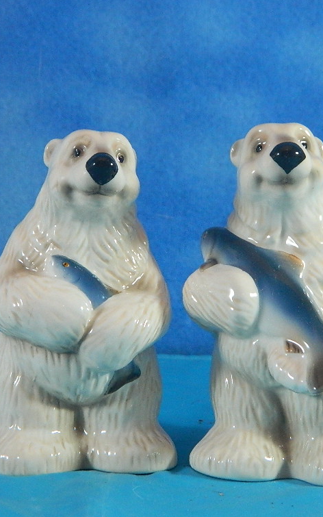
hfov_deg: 15.9
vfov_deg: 25.2
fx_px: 1155
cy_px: 256
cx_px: 187
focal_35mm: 82
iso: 400
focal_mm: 10.2
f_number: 3.8
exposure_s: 1/50
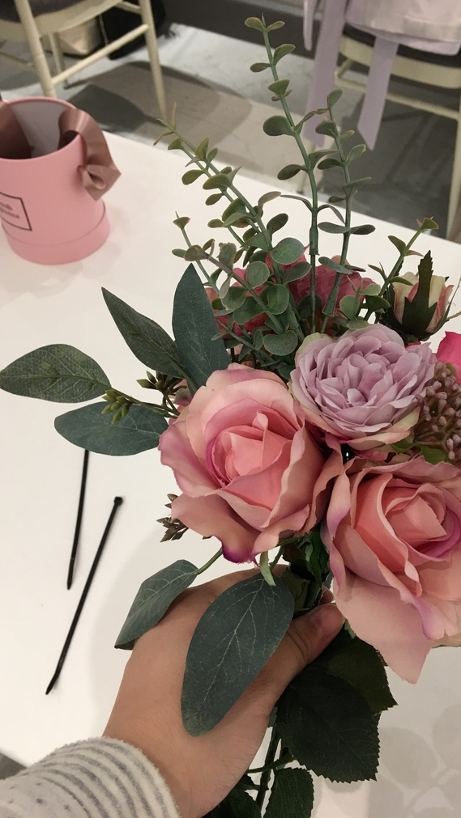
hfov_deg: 36.5
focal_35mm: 32
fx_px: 695
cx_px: 290
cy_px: 408
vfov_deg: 61.0
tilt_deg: -53.6
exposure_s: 1/15
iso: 32
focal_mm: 4.15
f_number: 2.2
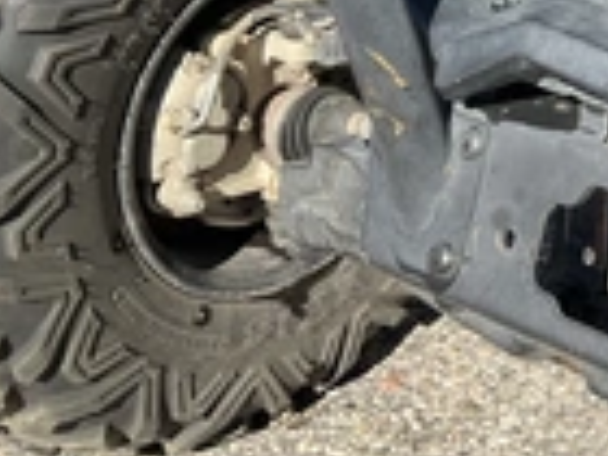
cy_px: -87
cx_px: 808
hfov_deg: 21.2
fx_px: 1458
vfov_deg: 17.0
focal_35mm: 83
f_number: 1.8
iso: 25
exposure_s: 1/855
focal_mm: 3
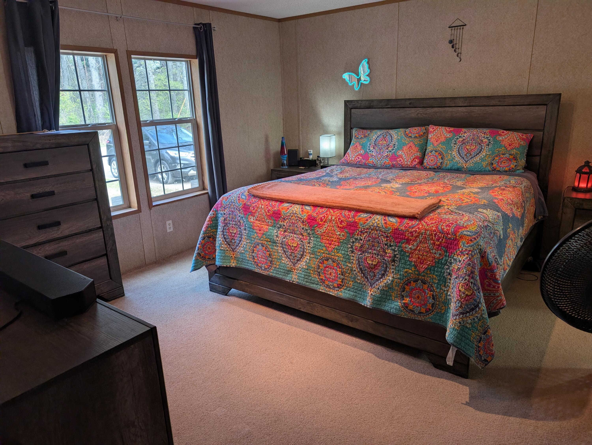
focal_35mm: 24
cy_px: 222
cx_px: 296
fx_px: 411
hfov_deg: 71.5
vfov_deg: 56.9
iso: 19
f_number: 1.68
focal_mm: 6.9
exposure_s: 1/30
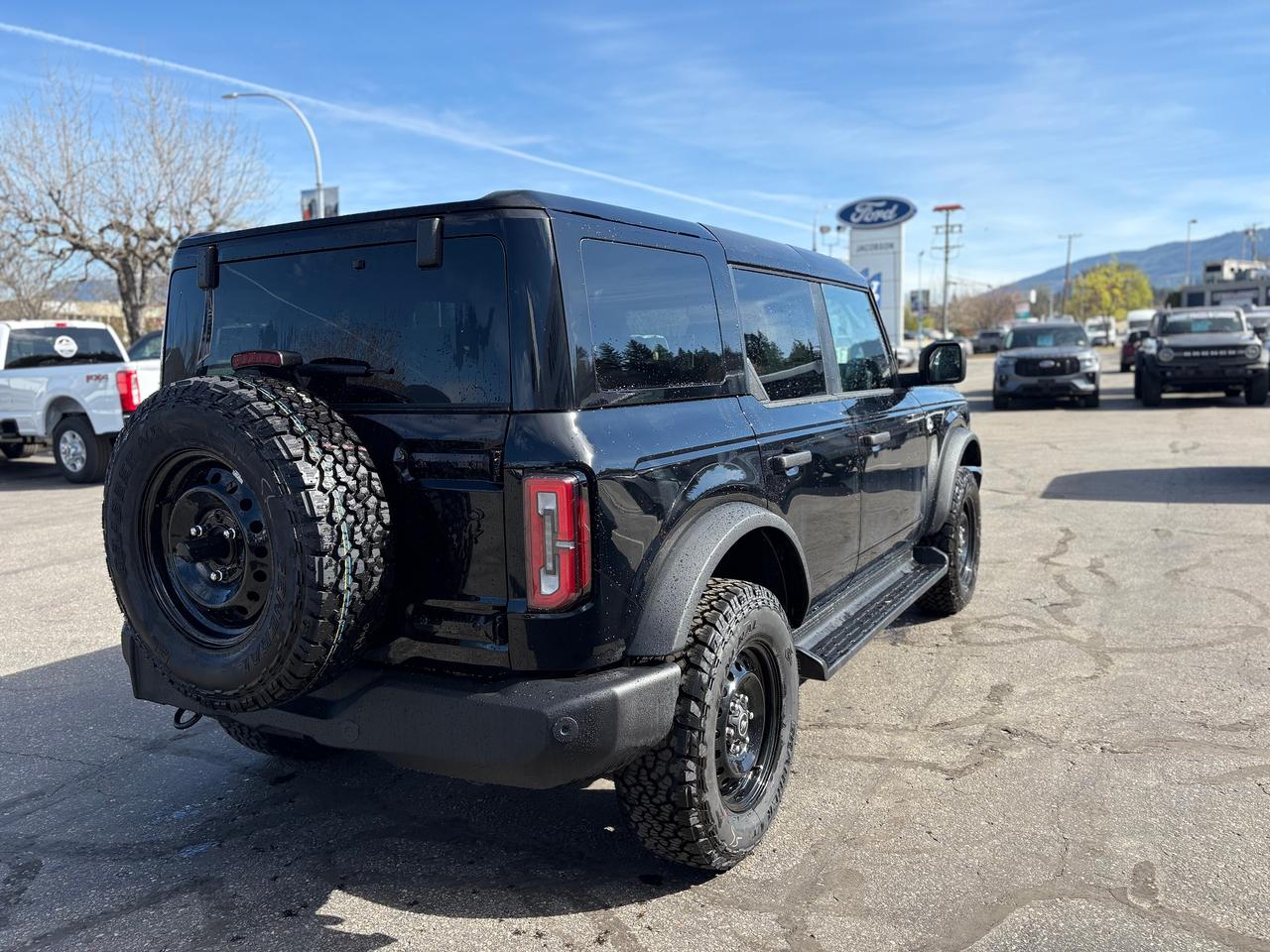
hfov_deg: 67.3
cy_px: 476
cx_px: 635
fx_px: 954
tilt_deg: -6.9
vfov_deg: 53.1
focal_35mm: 26
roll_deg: +0.0
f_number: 1.6
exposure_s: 1/1848
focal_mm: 5.96
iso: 50
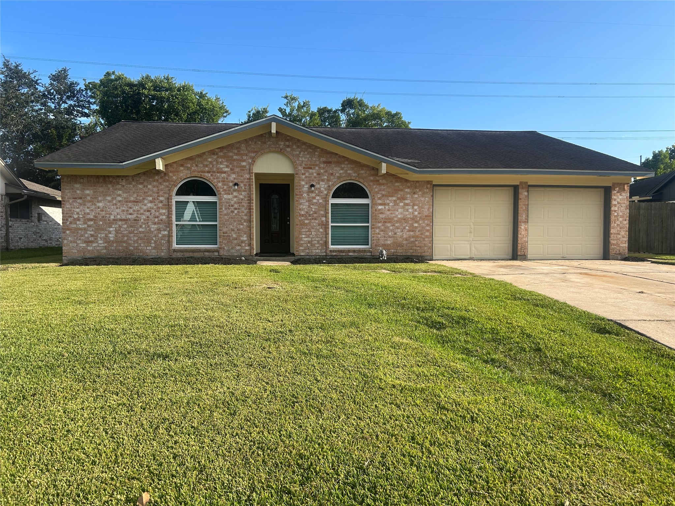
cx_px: 338
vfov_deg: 53.1
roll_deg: +0.5
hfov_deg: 67.3
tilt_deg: -2.5
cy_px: 253
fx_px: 507
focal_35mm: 26
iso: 50
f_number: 1.5
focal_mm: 5.7
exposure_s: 1/2632
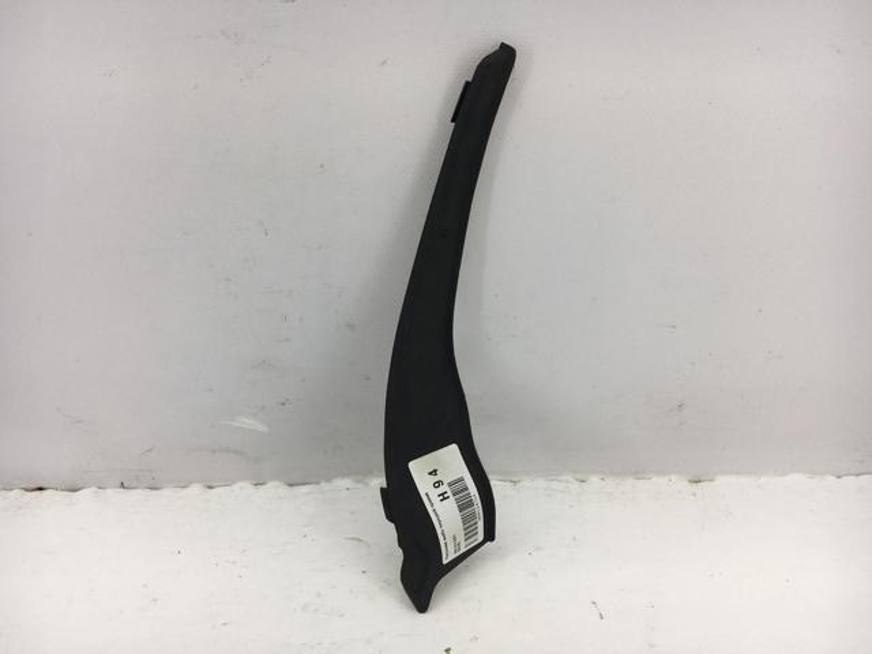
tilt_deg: -23.0
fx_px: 731
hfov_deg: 61.7
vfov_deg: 48.2
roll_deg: +1.2
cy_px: 327
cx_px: 436
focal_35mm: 29
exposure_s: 1/460
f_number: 2.2
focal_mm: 4.15
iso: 25
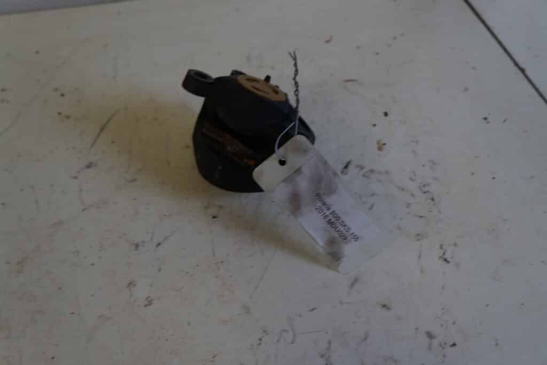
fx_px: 456
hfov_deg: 61.9
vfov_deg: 43.6
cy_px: 182
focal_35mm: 30
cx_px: 274
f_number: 4
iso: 640
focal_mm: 20
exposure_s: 1/60
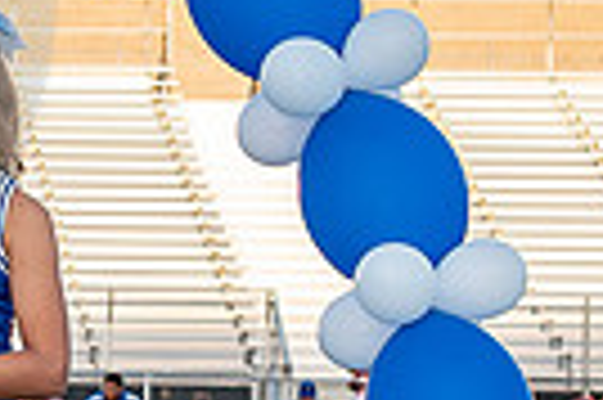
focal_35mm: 338
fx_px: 5655
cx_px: -342
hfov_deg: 6.0
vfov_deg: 4.1
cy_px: 209
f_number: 5.6
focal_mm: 58
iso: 100
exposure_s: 1/125
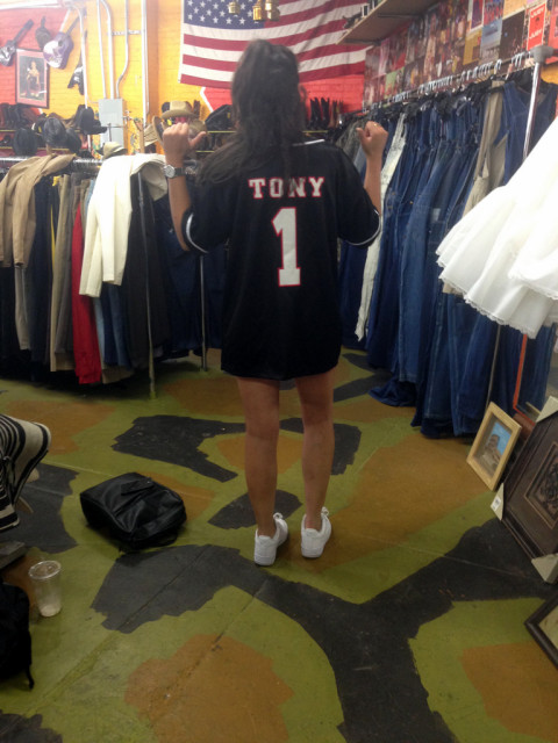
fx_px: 709
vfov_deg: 55.4
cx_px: 279
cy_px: 372
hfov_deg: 42.9
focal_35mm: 33
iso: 125
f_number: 2.4
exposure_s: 1/20
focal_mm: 4.12
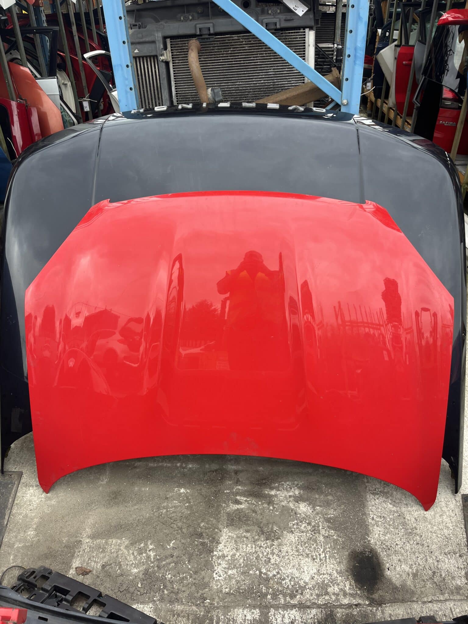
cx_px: 234
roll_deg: +3.1
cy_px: 312
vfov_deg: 67.3
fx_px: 469
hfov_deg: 53.1
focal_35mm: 26
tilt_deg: -33.8
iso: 32
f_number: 1.6
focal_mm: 5.1
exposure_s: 1/137
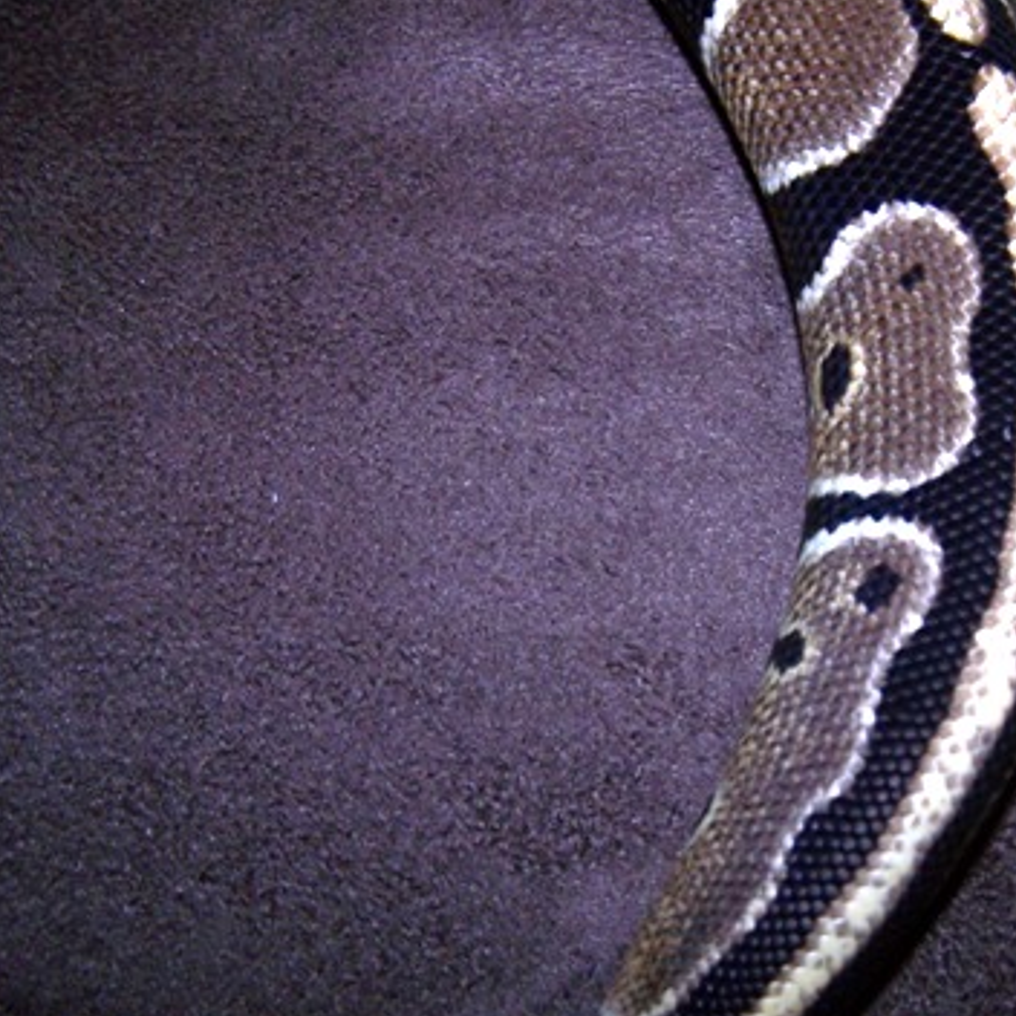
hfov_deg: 27.9
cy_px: 641
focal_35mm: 61
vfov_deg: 28.0
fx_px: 2026
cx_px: 707
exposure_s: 1/60
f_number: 2.8
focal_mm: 6.3
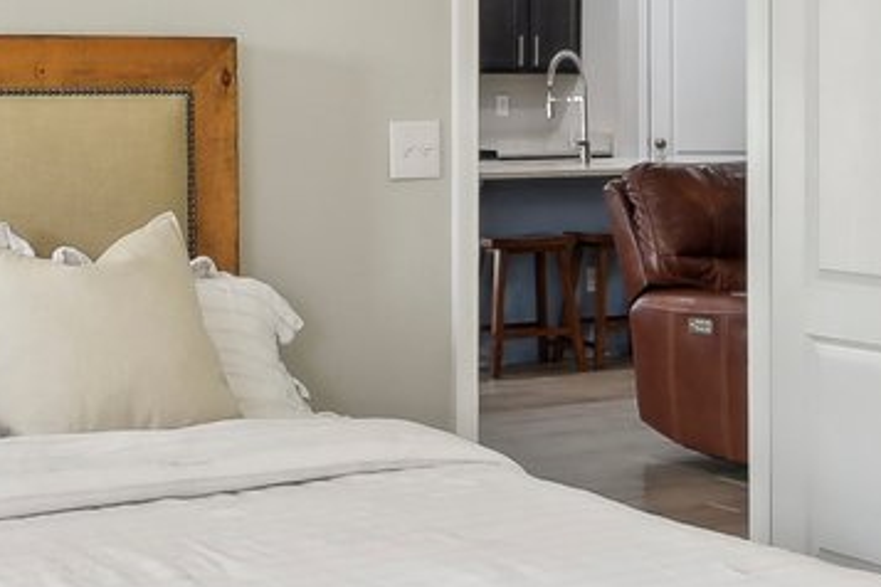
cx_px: 405
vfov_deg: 15.8
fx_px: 2104
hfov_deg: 23.6
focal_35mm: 86
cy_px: 121
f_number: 8
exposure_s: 1/15
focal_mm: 15
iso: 400
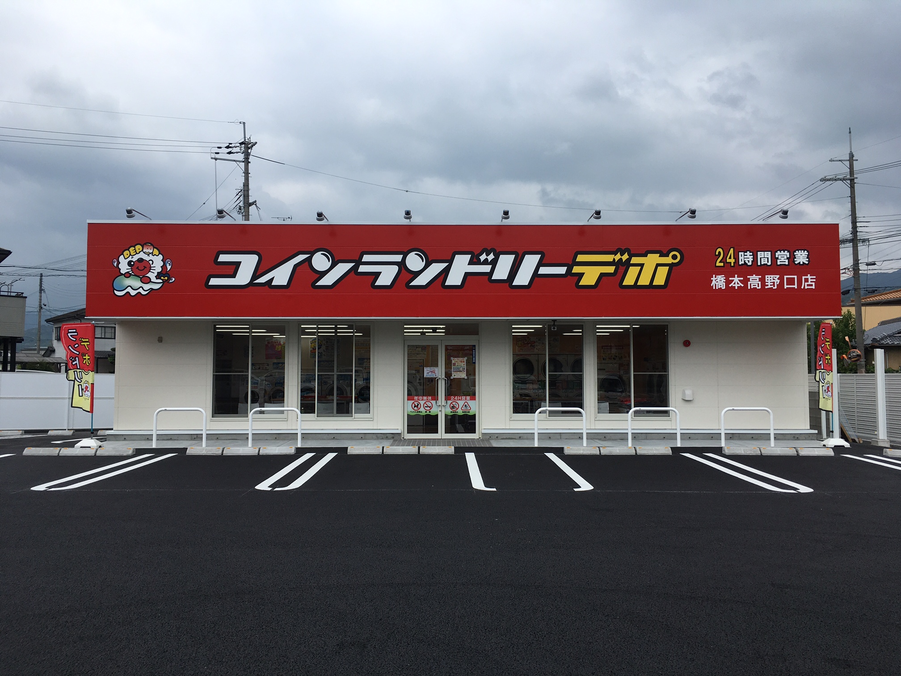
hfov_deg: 61.7
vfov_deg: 48.2
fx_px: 755
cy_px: 338
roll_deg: -0.8
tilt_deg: +2.8
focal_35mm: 29
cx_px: 450
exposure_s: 1/769
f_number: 2.2
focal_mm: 4.15
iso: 25
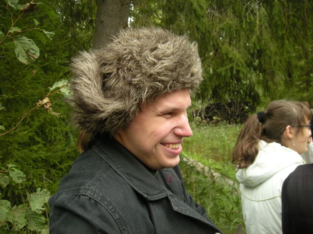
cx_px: 156
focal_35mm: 35
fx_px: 316
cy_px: 117
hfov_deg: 52.6
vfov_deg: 40.7
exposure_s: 1/60
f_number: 2.8
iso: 115
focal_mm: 5.7
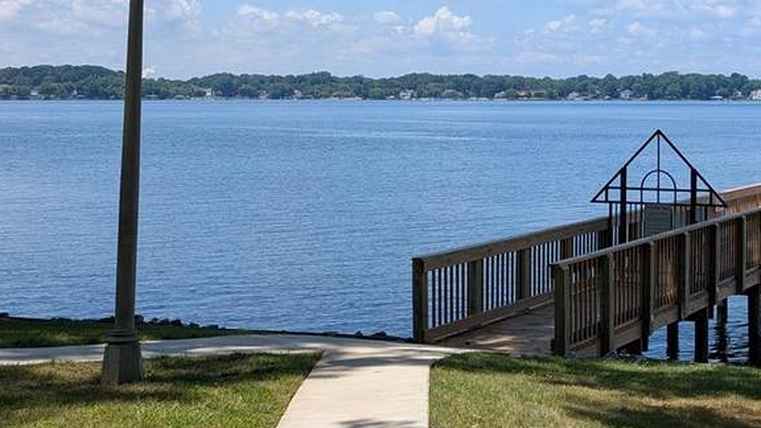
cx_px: 805
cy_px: 116
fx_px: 1170
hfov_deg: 32.4
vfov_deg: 20.6
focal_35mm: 58
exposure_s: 1/1250
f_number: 1.68
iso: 21
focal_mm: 6.9
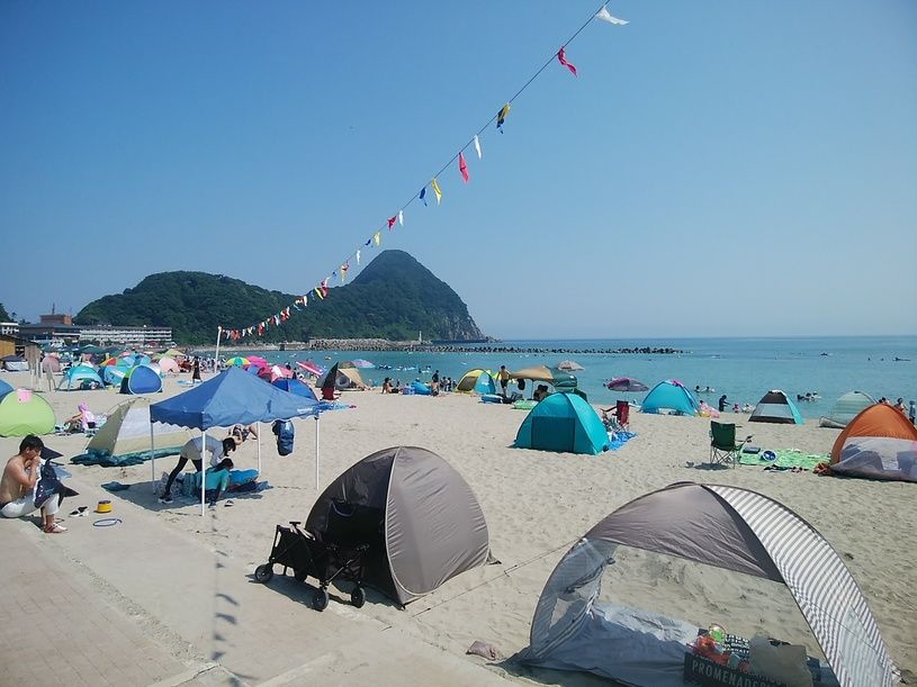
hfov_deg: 76.4
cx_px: 458
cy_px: 344
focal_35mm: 22
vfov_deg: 61.1
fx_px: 583
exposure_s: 1/2160
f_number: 2
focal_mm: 3
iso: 32
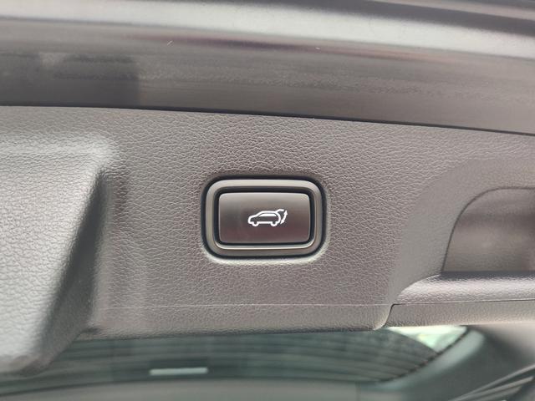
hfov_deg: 73.9
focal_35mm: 23
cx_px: 268
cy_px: 200
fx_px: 355
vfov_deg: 58.9
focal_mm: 5.56
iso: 528
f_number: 1.88
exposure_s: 1/60
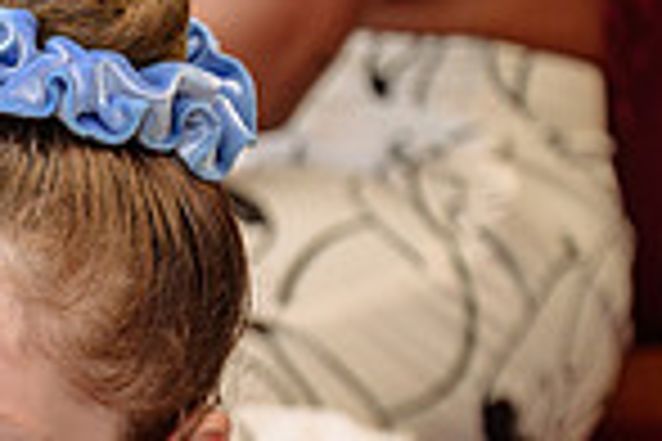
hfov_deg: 6.9
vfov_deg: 4.7
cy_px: 731
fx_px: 5369
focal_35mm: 292
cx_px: -473
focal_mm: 68
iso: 320
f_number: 3.2
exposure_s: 1/80
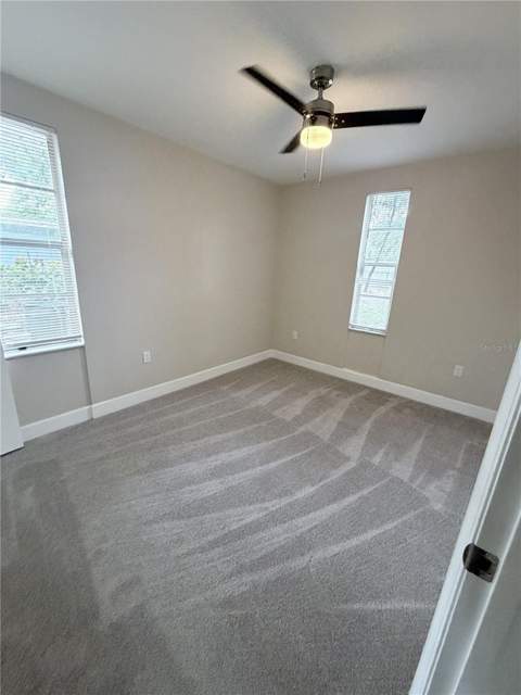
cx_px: 260
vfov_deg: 102.1
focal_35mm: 14
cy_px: 348
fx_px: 281
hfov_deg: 85.7
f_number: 2.2
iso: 400
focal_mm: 2.22
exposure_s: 1/60
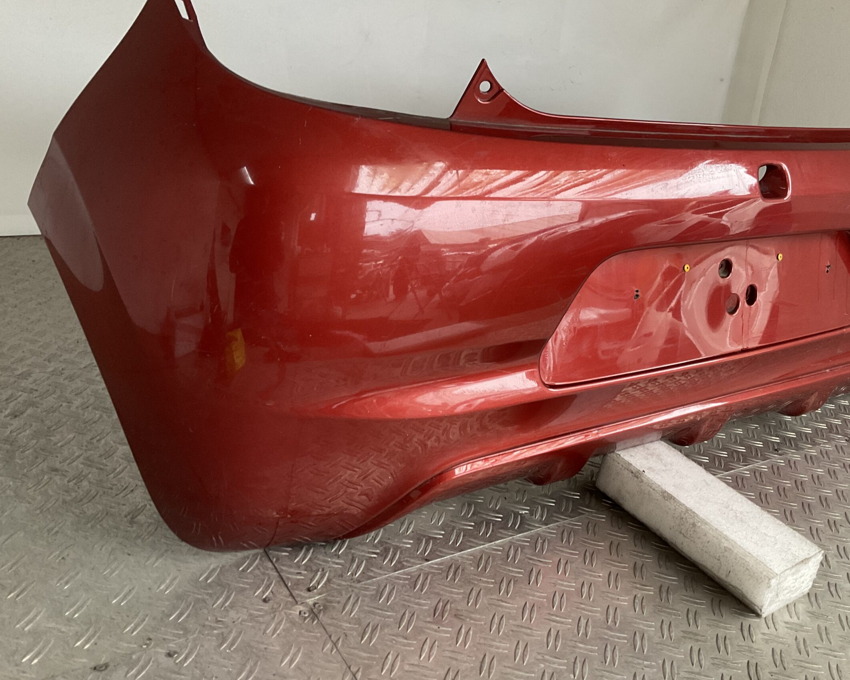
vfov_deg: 43.3
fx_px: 855
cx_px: 502
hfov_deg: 52.5
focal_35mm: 34
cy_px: 318
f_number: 1.8
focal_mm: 3
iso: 100
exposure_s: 1/50
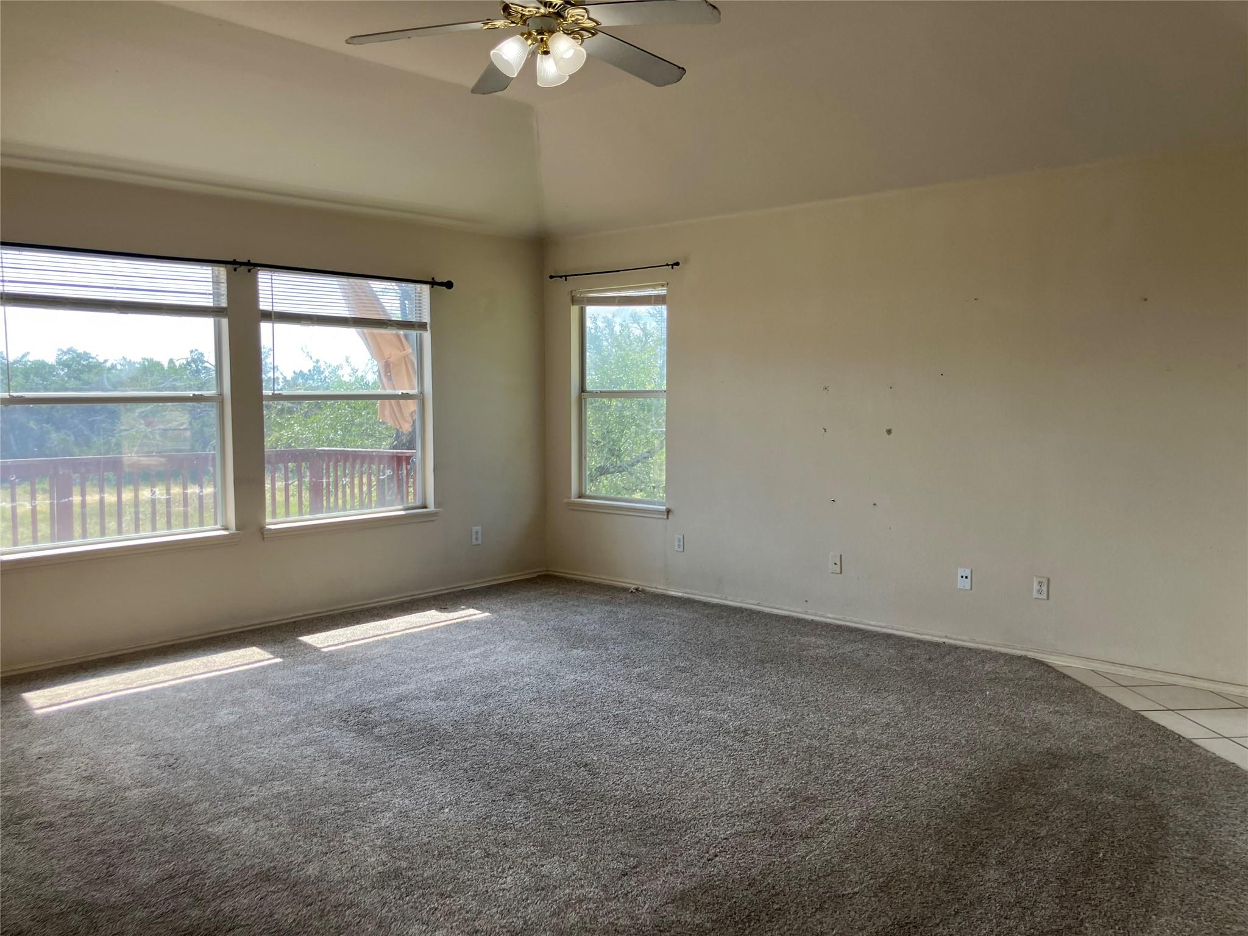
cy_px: 468
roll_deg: +0.7
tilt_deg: -3.9
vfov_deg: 49.7
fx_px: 1009
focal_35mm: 28
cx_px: 624
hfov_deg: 63.4
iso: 32
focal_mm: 3.99
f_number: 1.8
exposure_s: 1/170
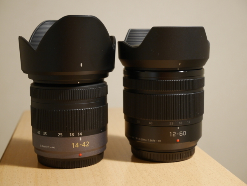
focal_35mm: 56
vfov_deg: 26.1
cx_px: 124
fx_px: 400
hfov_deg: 34.3
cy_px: 93
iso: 800
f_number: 5.5
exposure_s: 1/5
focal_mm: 28
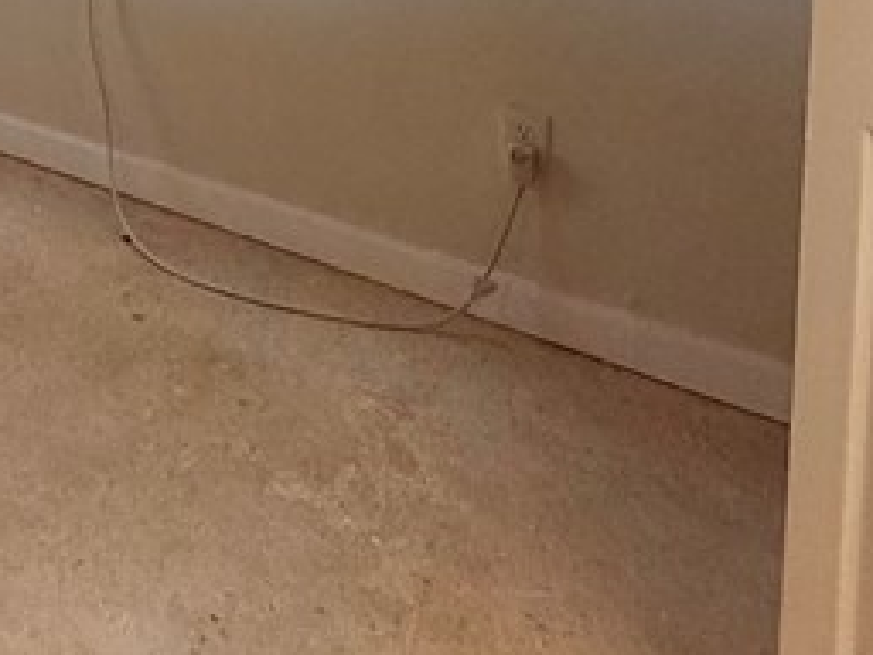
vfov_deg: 21.5
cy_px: -348
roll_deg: +0.9
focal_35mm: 56
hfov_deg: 26.9
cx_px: -358
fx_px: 1412
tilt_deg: -4.2
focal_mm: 2.22
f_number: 2.2
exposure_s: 1/60
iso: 320
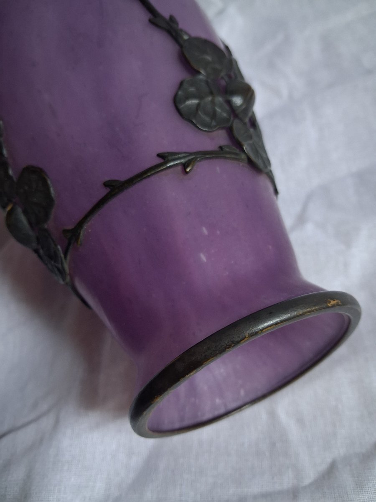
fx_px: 391
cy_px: 251
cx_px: 188
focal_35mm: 27
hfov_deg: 51.4
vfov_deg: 65.3
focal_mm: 4
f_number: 1.8
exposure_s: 1/24
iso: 640
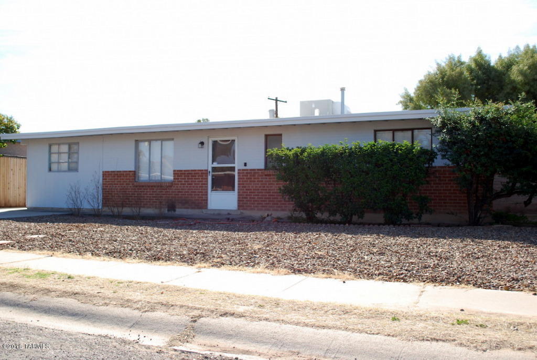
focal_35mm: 33
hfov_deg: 57.2
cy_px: 180
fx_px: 493
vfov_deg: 40.1
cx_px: 268
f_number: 6.3
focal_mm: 22
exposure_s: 1/200
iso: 100
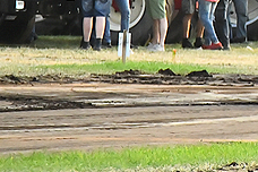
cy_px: -64
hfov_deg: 1.7
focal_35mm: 1211
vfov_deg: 1.1
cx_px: 439
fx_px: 8678
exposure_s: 1/1600
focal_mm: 230
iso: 2000
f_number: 5.6
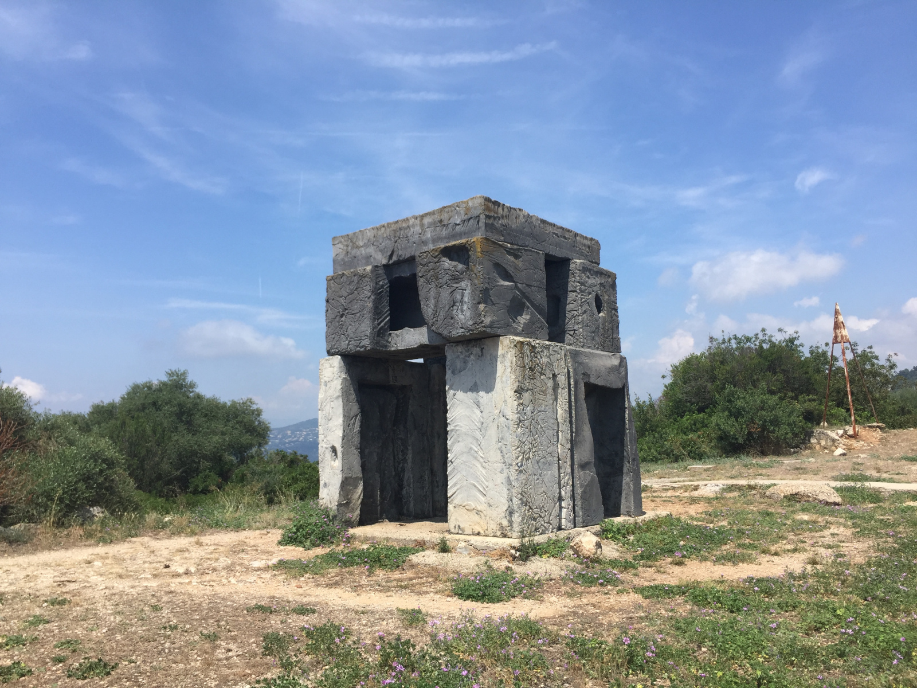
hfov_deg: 61.7
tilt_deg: +7.3
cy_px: 344
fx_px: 768
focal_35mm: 29
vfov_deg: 48.2
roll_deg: +0.4
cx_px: 458
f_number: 2.2
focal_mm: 4.15
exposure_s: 1/1799
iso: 32
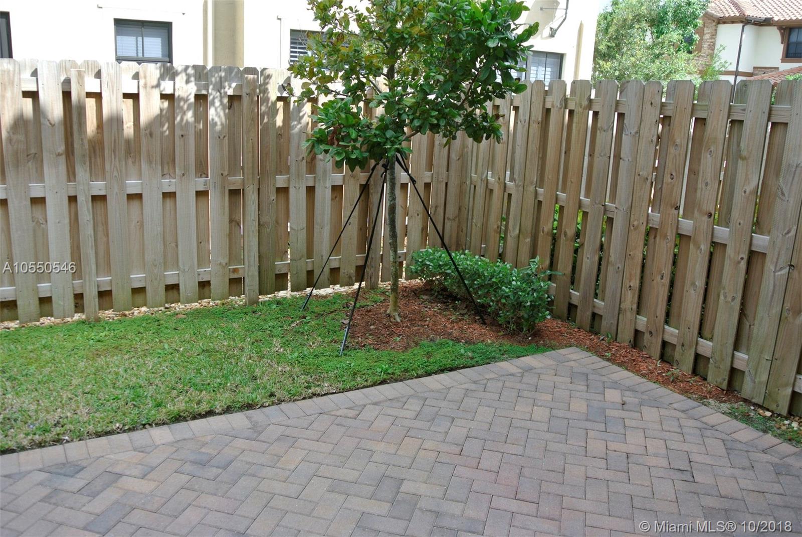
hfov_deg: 61.9
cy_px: 268
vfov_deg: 43.7
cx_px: 401
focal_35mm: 30
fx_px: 669
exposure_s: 1/250
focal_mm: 11.4
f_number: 4
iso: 100
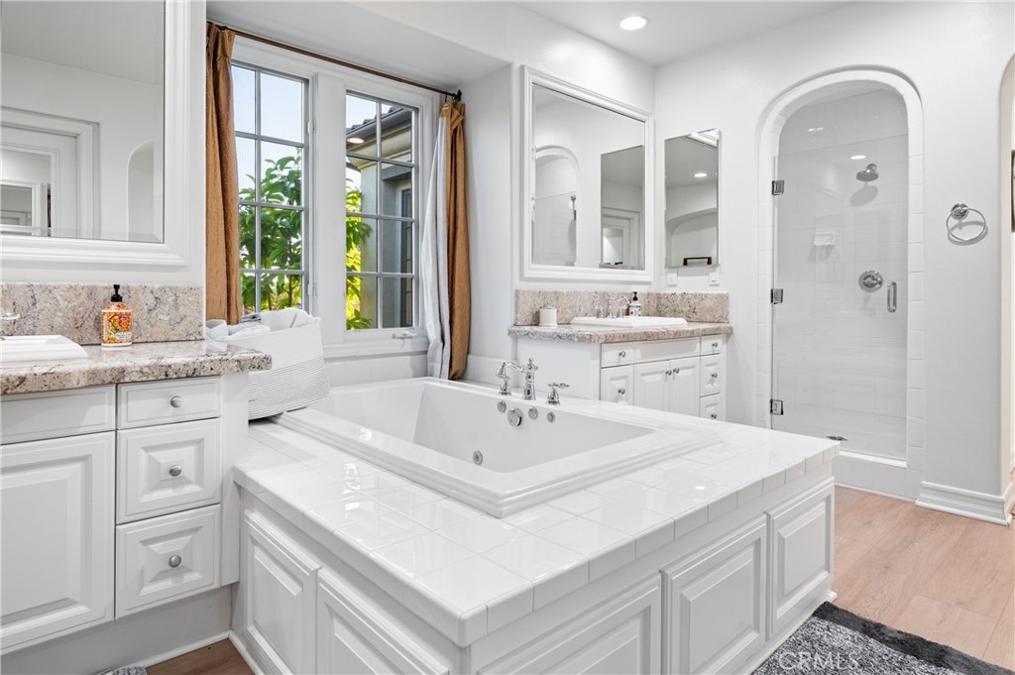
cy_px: 338
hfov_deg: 85.5
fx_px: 549
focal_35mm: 20
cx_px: 508
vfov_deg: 63.1
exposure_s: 1/25
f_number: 7.1
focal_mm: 19.5
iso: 500
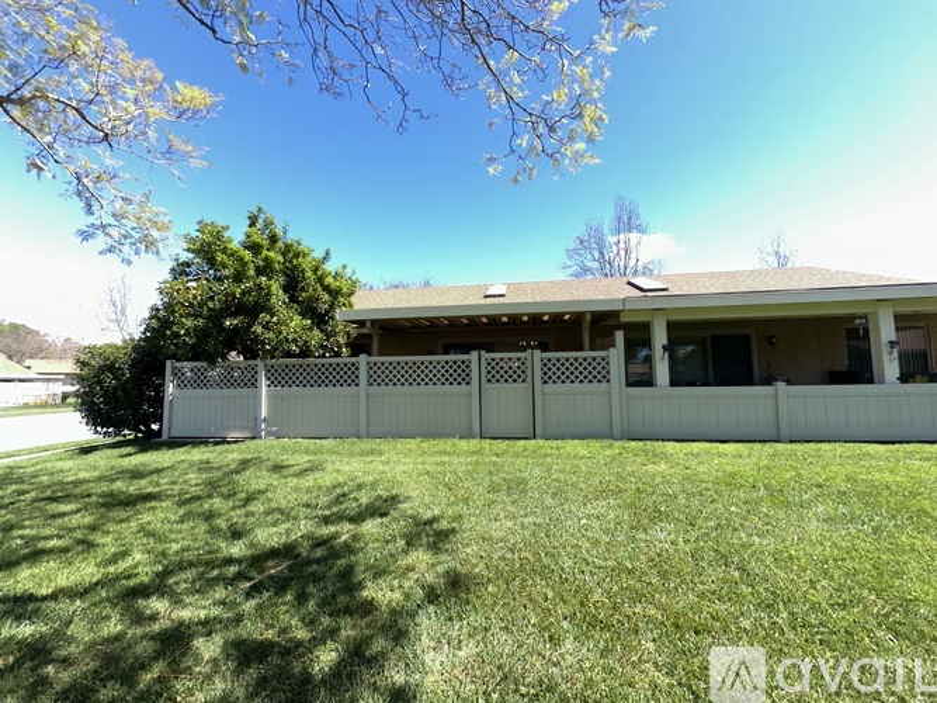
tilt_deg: +4.7
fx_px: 379
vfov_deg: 85.7
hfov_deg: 102.1
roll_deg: +0.1
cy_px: 352
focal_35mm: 14
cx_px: 468
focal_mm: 2.22
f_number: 2.2
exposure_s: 1/861
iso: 64
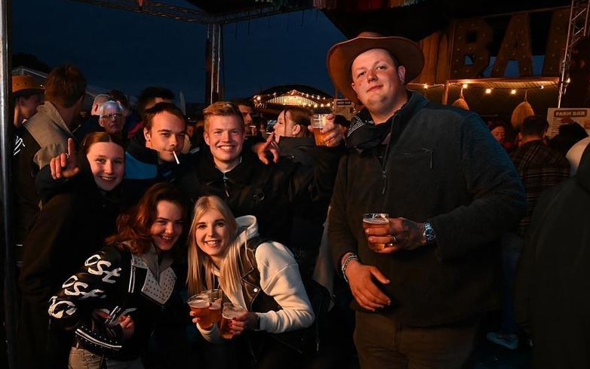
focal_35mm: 31
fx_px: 499
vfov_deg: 40.4
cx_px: 241
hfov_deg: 60.8
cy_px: 223
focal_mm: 24
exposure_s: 1/60
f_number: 14
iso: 12800
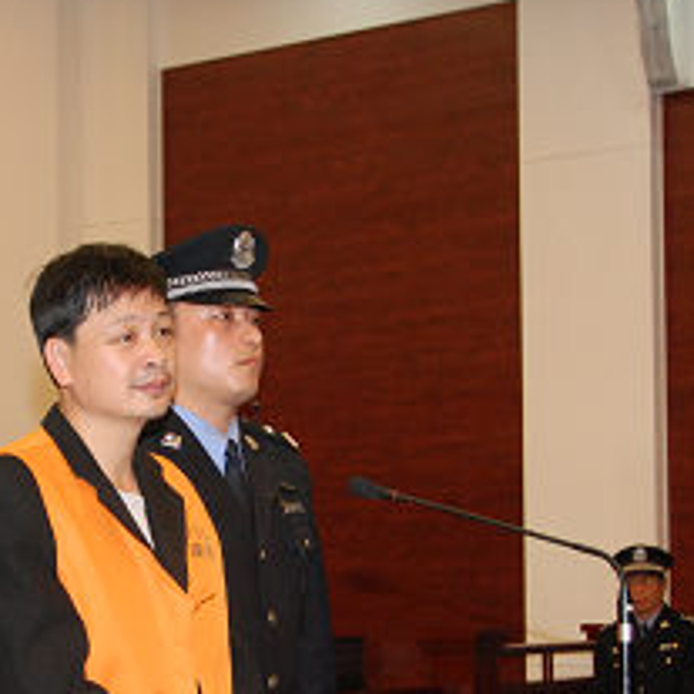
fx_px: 2178
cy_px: 543
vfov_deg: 18.0
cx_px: 188
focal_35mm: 96
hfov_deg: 18.0
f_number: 4
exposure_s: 1/80
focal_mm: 26
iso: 800
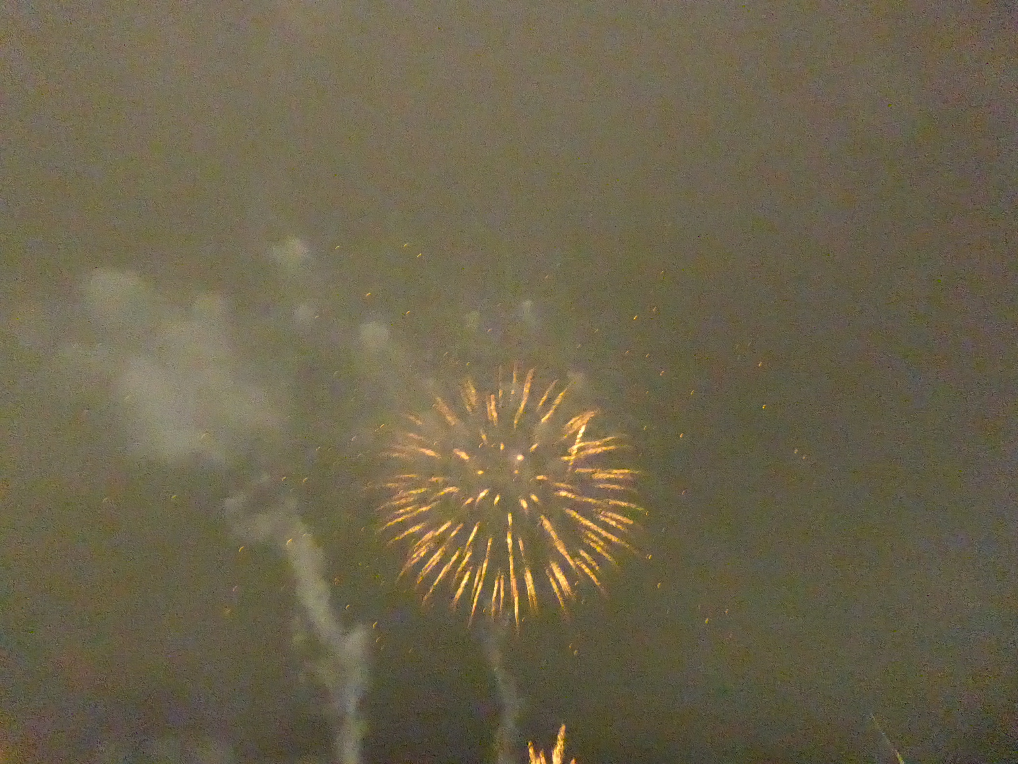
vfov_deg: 54.9
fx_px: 735
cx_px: 509
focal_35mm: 25
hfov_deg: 69.4
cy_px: 382
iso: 6400
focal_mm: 4.3
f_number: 3.3
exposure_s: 1/4
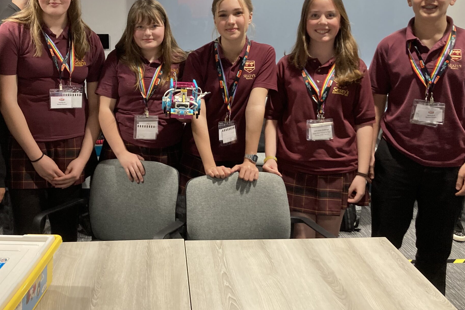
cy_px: 104
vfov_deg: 32.4
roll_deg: +0.4
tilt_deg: -6.7
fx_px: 530
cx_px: 191
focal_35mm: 41
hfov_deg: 47.2
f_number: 1.8
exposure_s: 1/50
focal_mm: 3.99
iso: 200
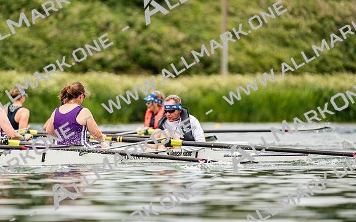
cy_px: 115
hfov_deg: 3.6
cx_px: 178
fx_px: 5726
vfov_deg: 2.2
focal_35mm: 590
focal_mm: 576
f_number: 6.3
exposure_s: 1/2000
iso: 400
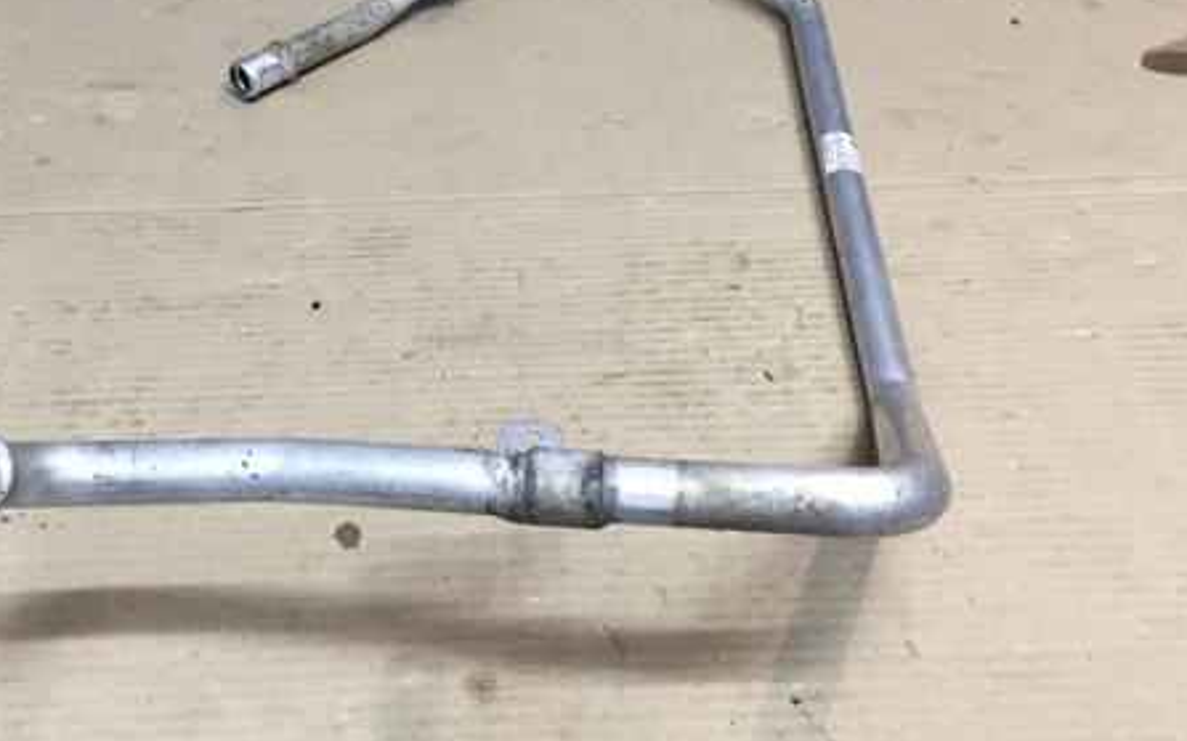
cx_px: 412
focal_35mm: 44
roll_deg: -0.8
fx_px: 1423
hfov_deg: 44.7
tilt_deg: -39.8
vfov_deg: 29.0
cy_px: 236
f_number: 2.2
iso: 64
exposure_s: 1/33
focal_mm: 4.15
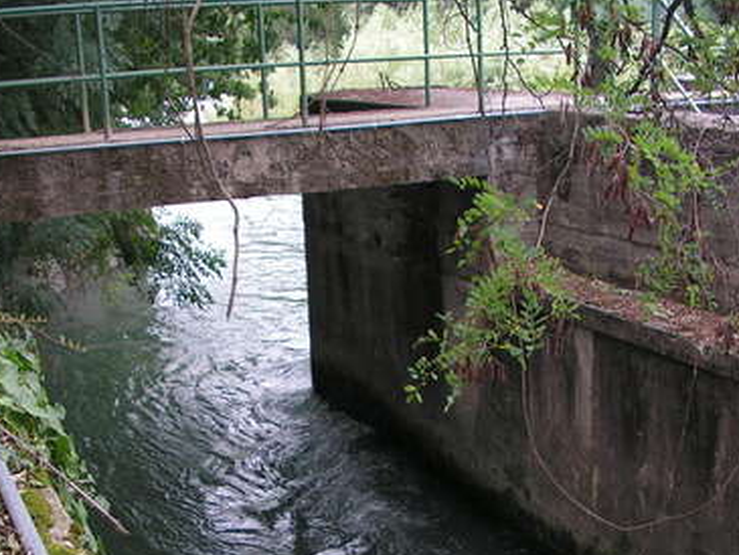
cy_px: 406
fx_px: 1132
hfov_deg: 36.1
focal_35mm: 53
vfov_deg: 27.2
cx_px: 319
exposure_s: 1/100
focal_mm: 6
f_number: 3.2
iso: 64
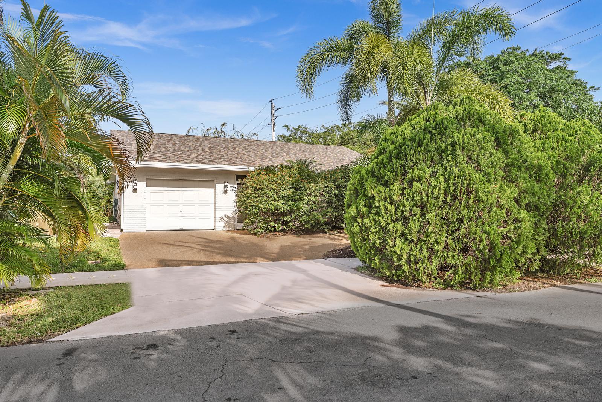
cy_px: 201
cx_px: 301
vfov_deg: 49.6
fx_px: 435
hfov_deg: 69.4
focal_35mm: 26
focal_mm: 26
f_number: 8
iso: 200
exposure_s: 1/400
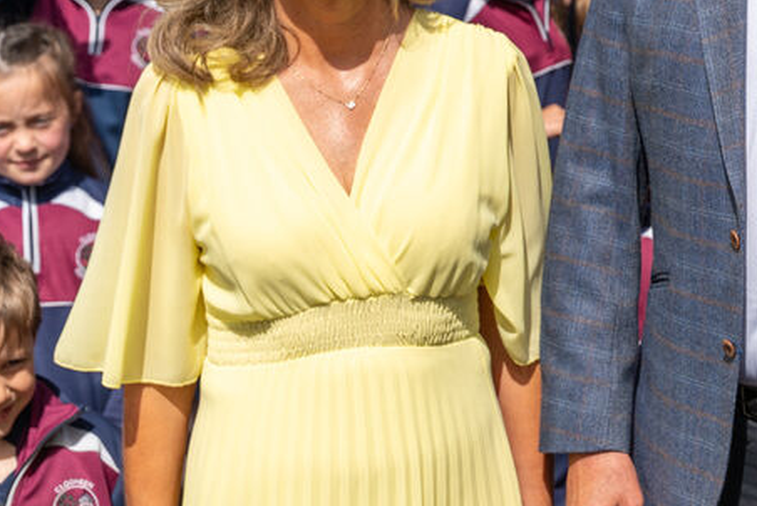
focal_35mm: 130
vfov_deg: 10.5
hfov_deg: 15.2
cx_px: 878
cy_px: 92
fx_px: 2741
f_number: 4.5
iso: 125
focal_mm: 49.1
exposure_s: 1/1000
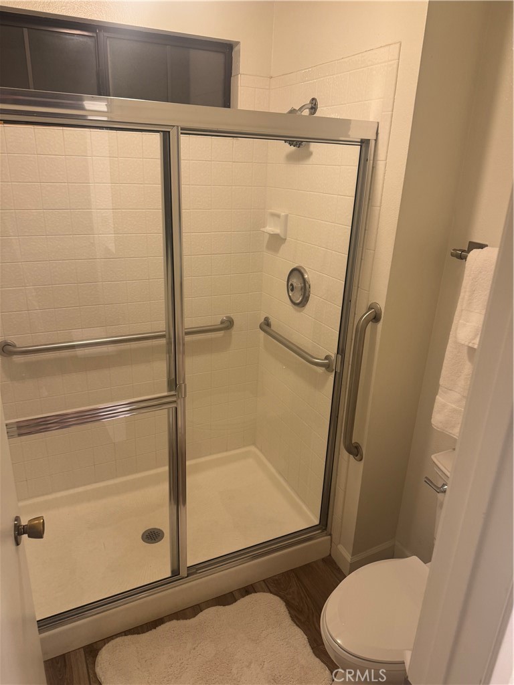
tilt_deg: -19.1
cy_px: 342
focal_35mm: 24
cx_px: 257
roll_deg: -1.0
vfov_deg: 71.6
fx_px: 475
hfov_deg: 56.8
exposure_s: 1/60
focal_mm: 6.76
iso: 125
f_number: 1.78
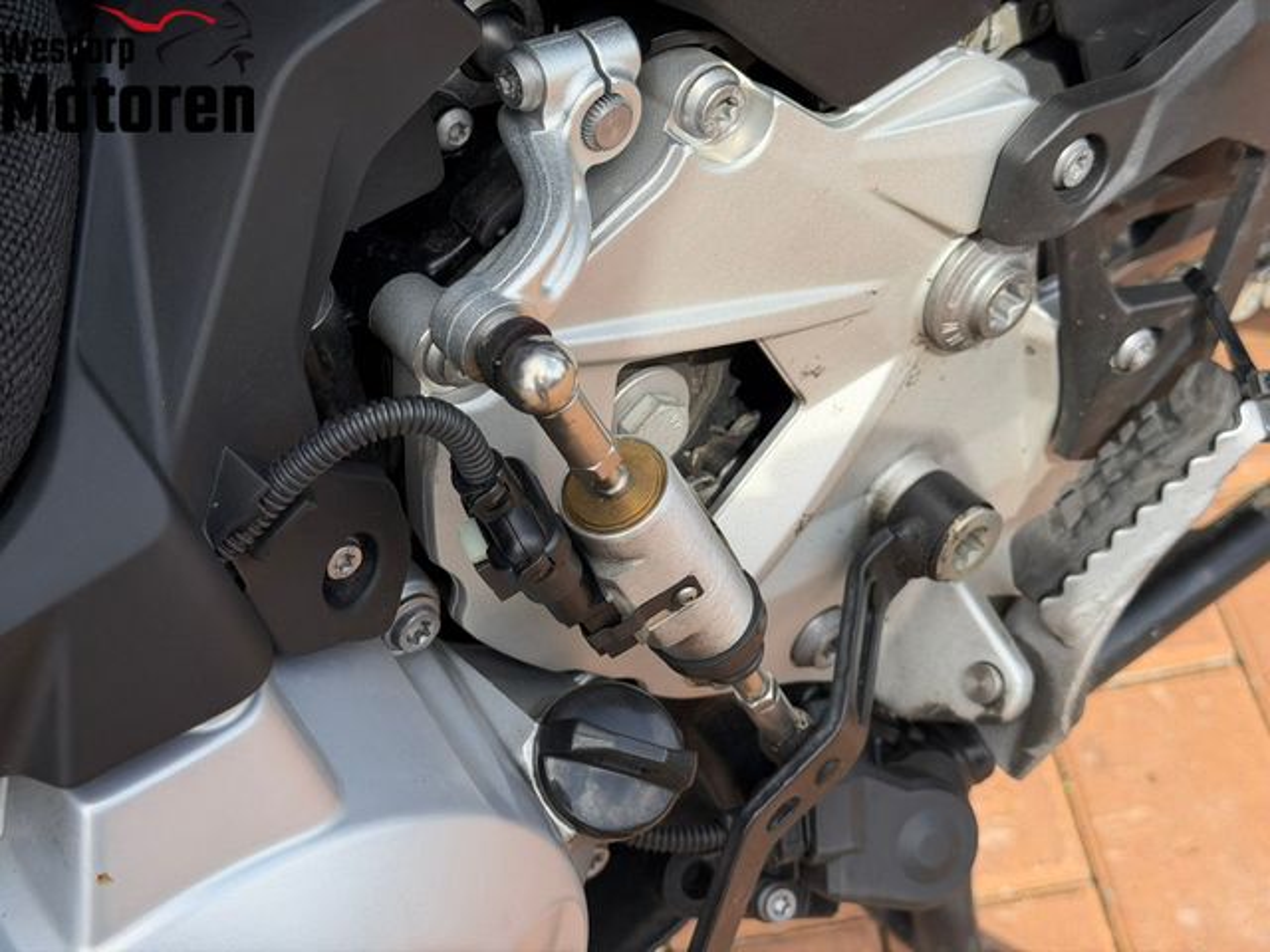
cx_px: 635
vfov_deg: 30.3
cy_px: 476
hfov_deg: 39.7
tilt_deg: -50.2
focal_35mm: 48
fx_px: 1761
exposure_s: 1/1980
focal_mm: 6.76
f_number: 1.78
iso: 80
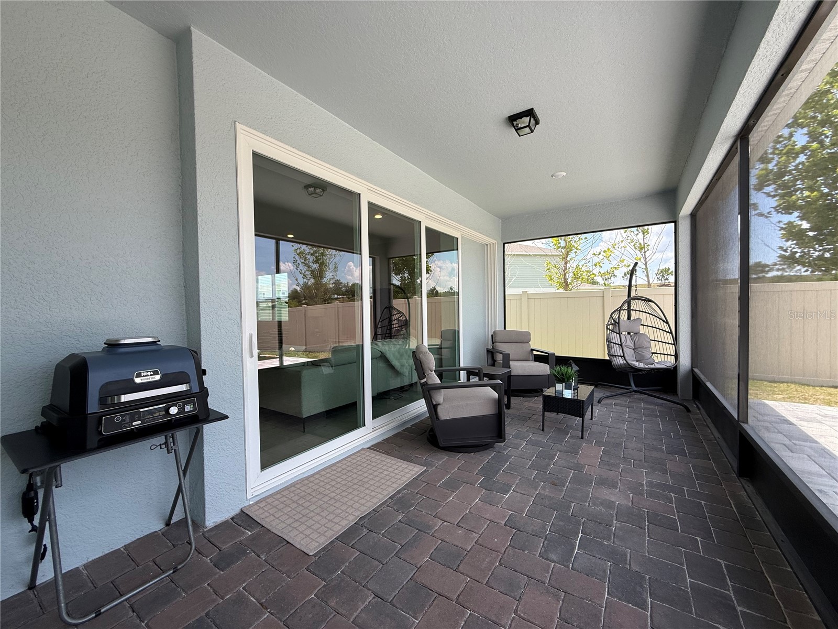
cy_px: 314
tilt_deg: -0.8
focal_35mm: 14
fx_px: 339
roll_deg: +0.8
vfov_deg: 85.7
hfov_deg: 102.1
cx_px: 419
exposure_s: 1/421
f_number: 2.2
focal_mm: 2.22
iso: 64
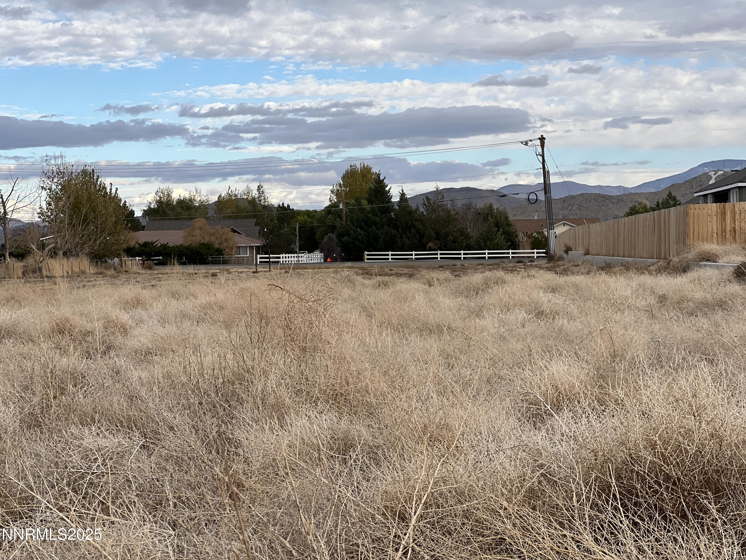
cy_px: 280
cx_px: 373
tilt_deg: -0.1
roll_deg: +1.3
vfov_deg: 19.1
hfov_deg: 25.3
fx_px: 1659
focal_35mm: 77
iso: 32
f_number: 2.8
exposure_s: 1/391
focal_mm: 9
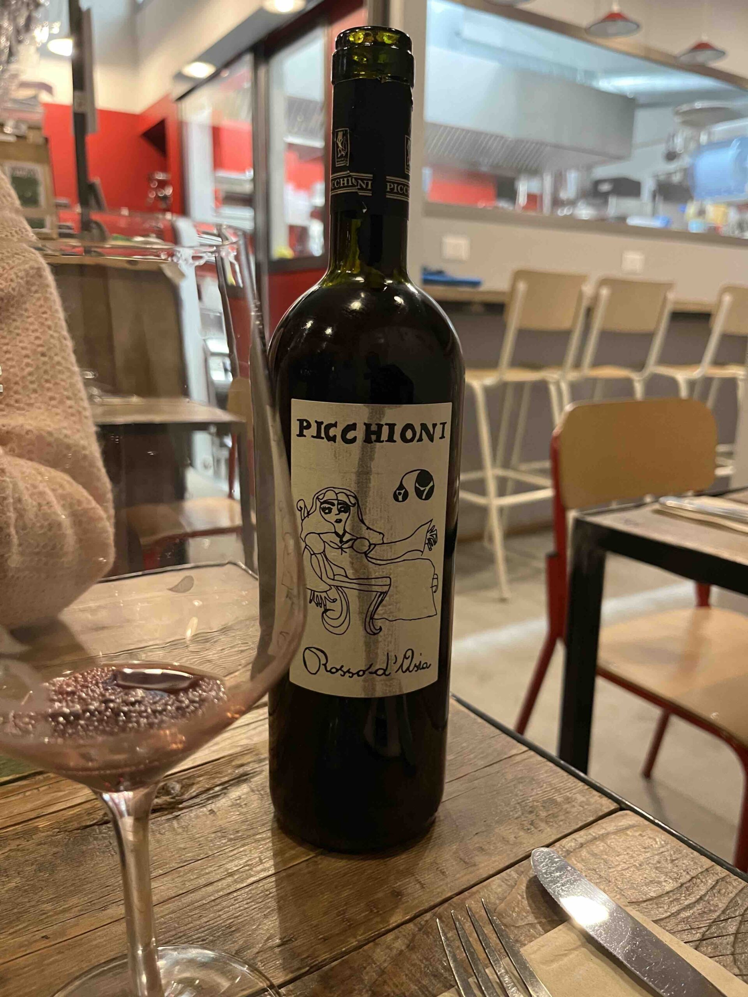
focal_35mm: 26
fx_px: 749
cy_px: 498
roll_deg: -1.0
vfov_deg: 67.3
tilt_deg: -12.0
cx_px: 374
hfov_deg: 53.1
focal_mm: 5.1
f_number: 1.6
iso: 500
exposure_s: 1/50
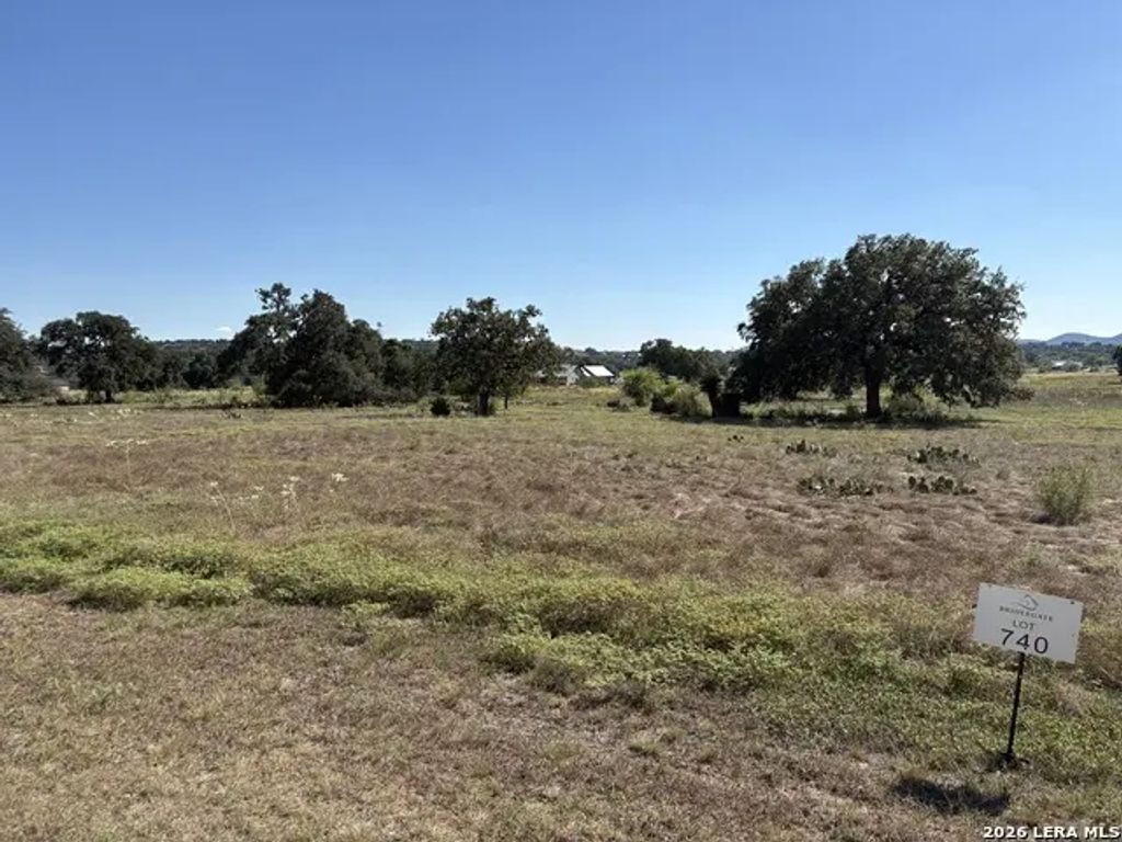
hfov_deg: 67.3
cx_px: 561
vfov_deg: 53.1
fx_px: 843
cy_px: 421
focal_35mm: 26
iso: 50
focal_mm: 5.96
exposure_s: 1/4329
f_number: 1.6
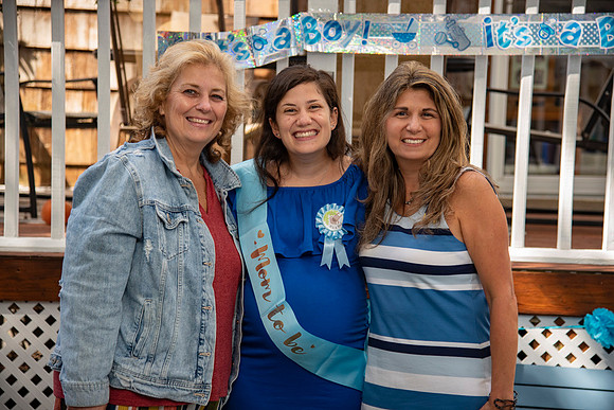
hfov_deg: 24.8
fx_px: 1399
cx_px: 307
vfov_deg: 16.7
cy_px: 205
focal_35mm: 82
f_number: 4
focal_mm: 82
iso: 100
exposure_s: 1/200
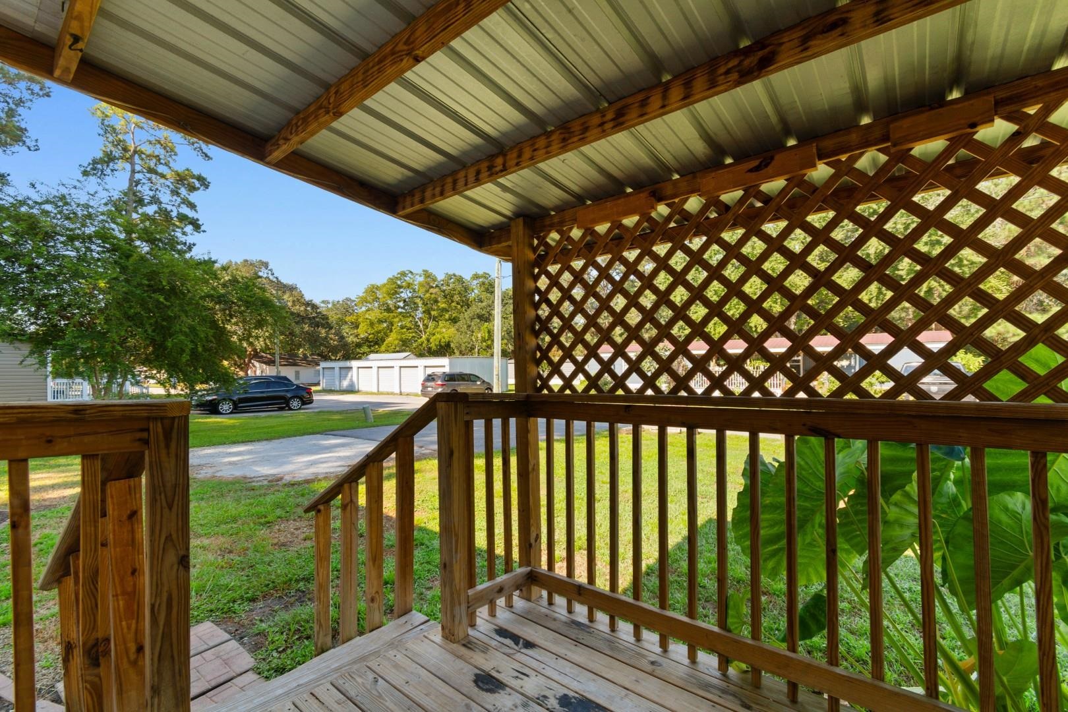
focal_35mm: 15
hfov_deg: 100.4
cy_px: 356
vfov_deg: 77.3
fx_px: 445
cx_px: 534
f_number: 5
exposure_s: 1/100
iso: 100
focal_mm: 10
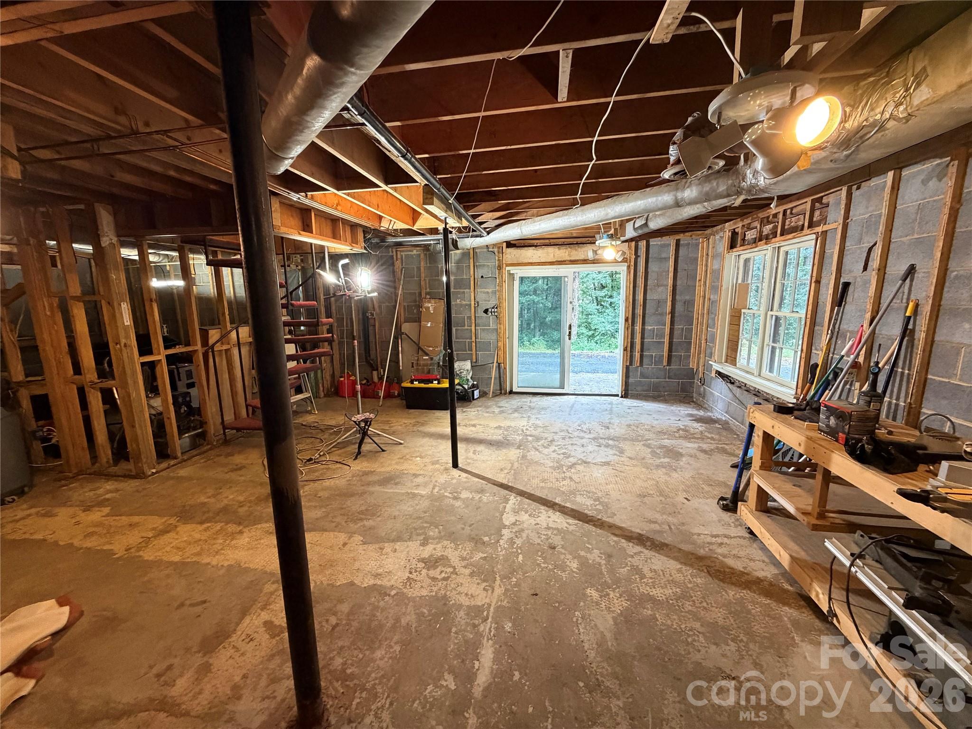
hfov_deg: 102.1
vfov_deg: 85.7
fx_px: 393
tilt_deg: -10.1
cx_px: 486
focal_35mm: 14
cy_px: 364
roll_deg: +0.6
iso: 500
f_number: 2.2
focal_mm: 2.22
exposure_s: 1/60
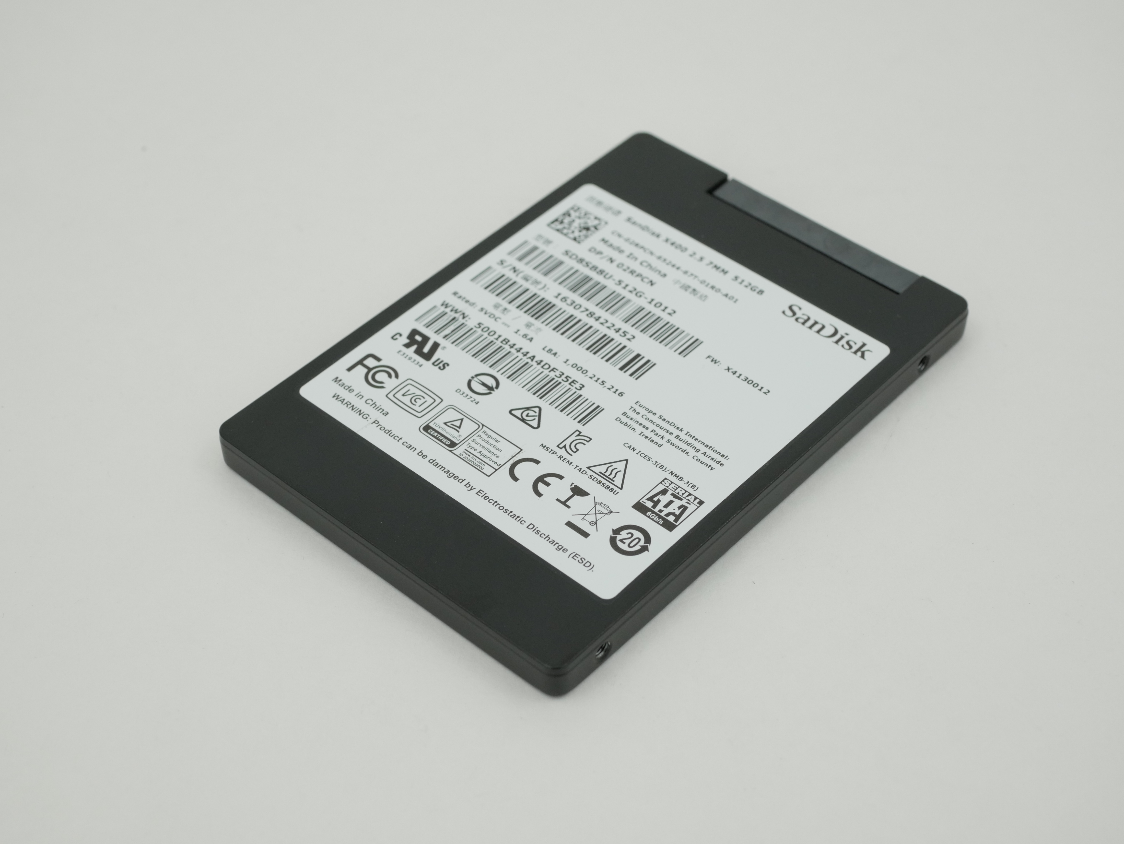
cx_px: 562
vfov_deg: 24.4
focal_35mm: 60
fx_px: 1949
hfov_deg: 32.2
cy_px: 422
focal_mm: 30
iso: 400
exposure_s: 1/125
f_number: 5.6
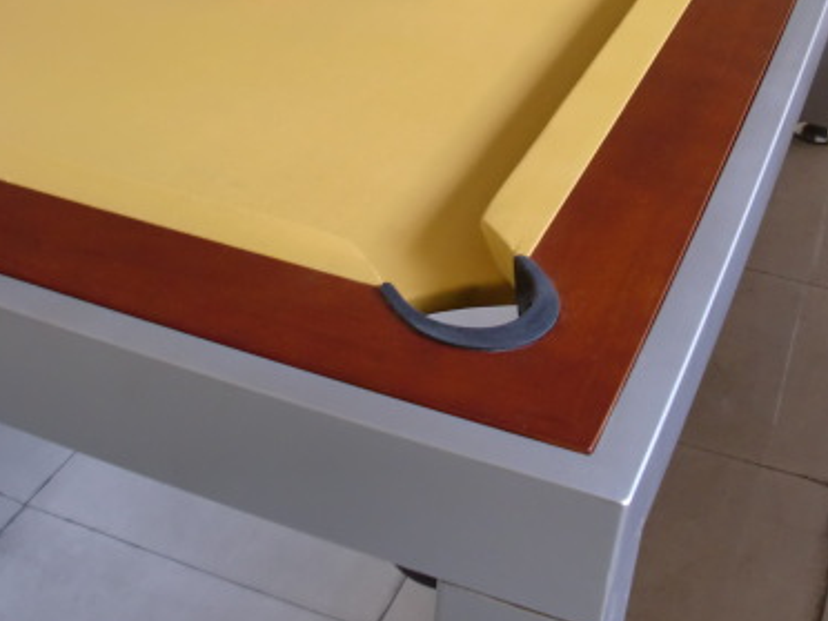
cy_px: 131
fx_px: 1483
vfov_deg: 23.3
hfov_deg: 31.2
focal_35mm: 62
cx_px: 416
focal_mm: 6.3
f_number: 2.8
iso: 250
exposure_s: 1/60
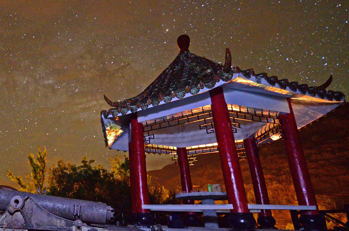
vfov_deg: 51.0
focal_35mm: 25
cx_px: 61
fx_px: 242
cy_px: 124
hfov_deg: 64.1
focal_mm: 10
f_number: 3.5
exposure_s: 30
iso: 4000
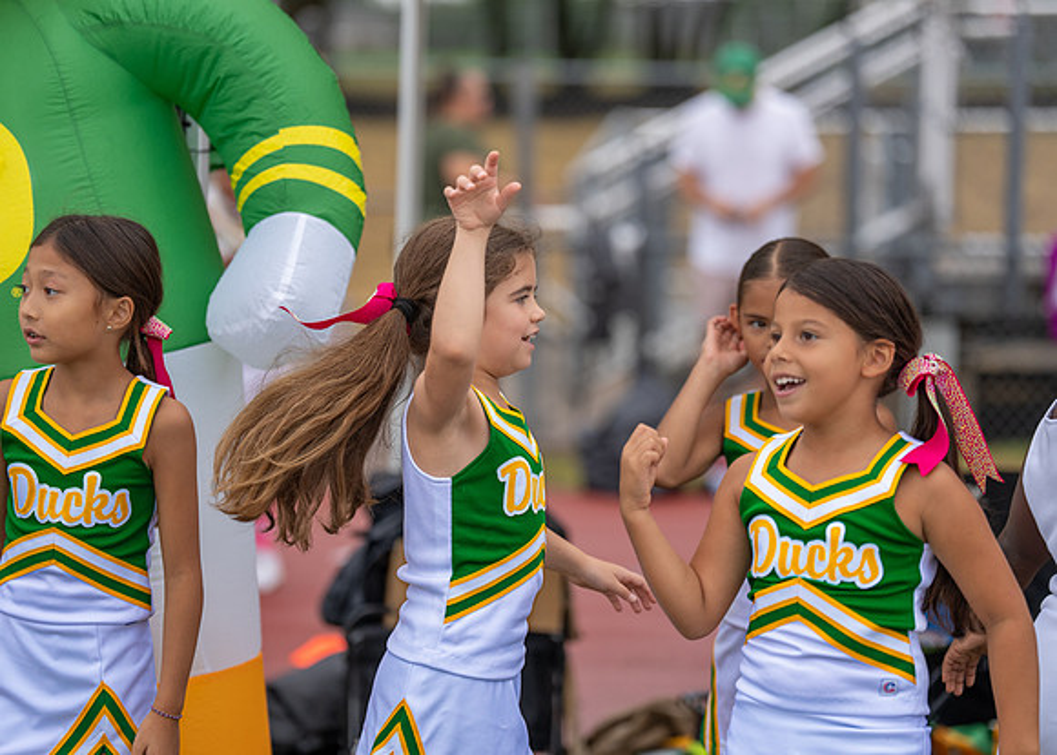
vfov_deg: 9.7
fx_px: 4466
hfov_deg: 13.5
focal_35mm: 149
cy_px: 378
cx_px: 491
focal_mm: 142
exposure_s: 1/1250
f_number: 2.8
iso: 500
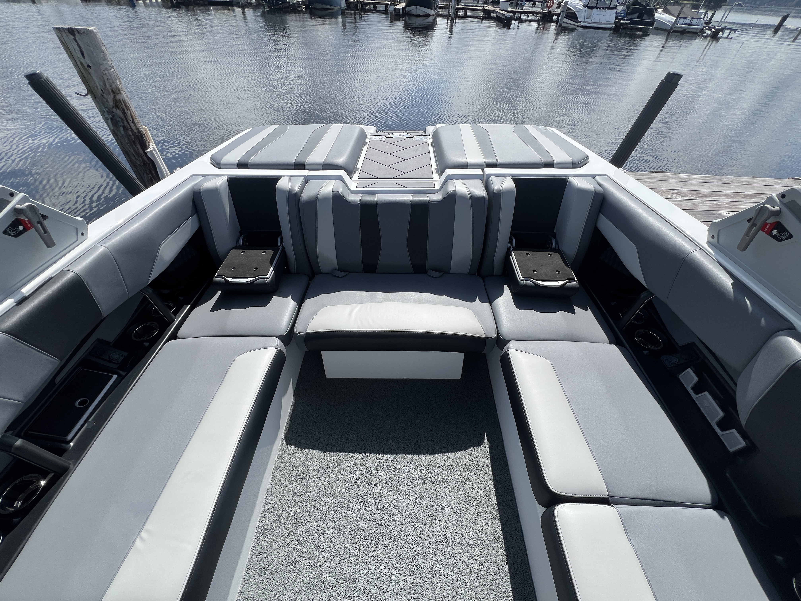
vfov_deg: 89.9
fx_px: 301
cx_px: 400
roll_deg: -2.1
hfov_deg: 106.2
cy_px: 300
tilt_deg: -44.8
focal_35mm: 13
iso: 32
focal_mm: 1.57
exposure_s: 1/1531
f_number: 1.8
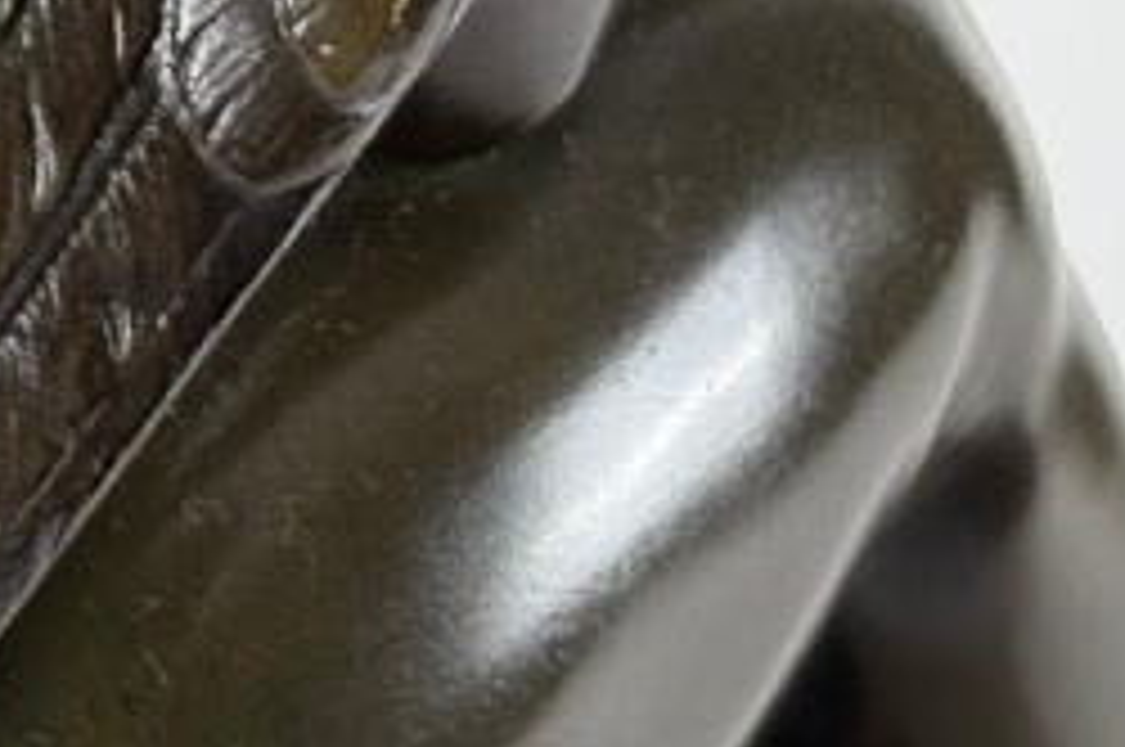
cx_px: -1166
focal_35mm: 260
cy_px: -1112
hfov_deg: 7.6
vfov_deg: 5.1
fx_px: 8114
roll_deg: +1.4
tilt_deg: -8.4
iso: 50
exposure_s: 1/121
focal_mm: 5.96
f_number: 1.6
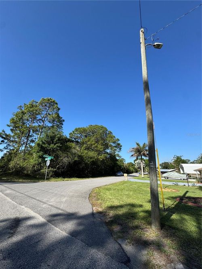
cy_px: 134
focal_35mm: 14
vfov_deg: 102.1
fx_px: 109
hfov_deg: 85.7
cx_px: 101
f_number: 2.2
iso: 50
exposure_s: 1/1277
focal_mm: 2.22
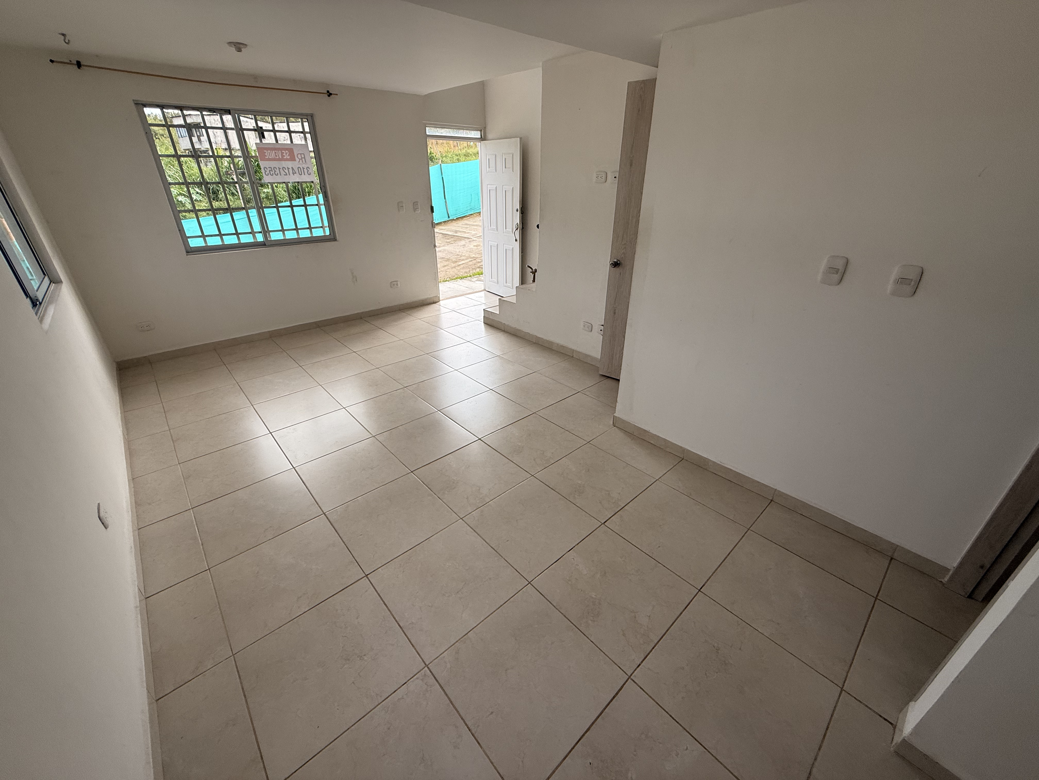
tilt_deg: -26.8
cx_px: 520
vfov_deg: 85.7
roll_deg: -0.4
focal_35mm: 14
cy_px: 390
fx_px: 420
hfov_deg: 102.1
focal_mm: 2.22
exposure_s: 1/99
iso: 64
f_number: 2.2
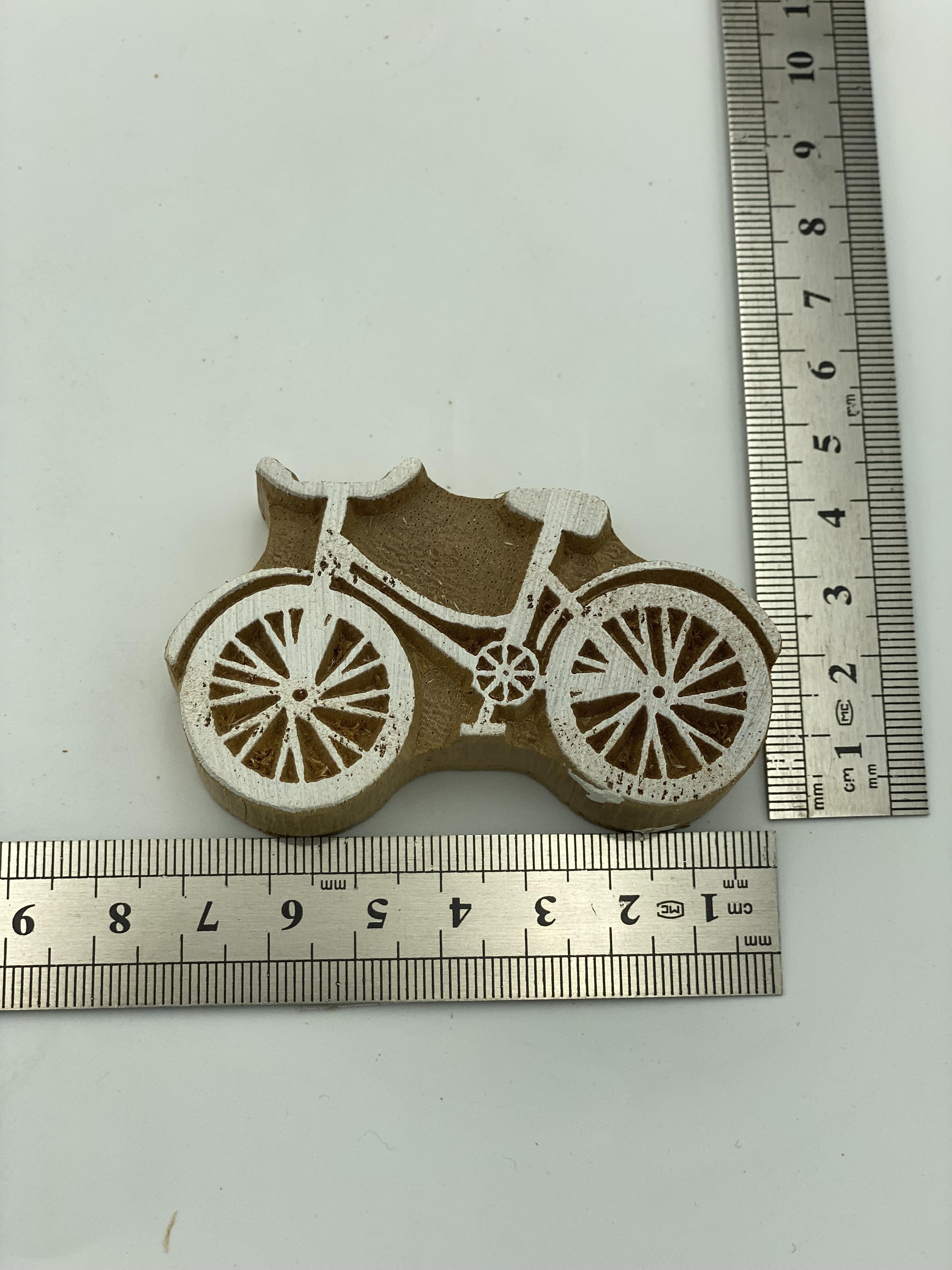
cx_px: 476
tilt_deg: -74.8
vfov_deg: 36.8
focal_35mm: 52
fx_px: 1907
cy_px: 635
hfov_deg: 28.0
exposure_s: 1/727
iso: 20
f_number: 2
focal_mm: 6
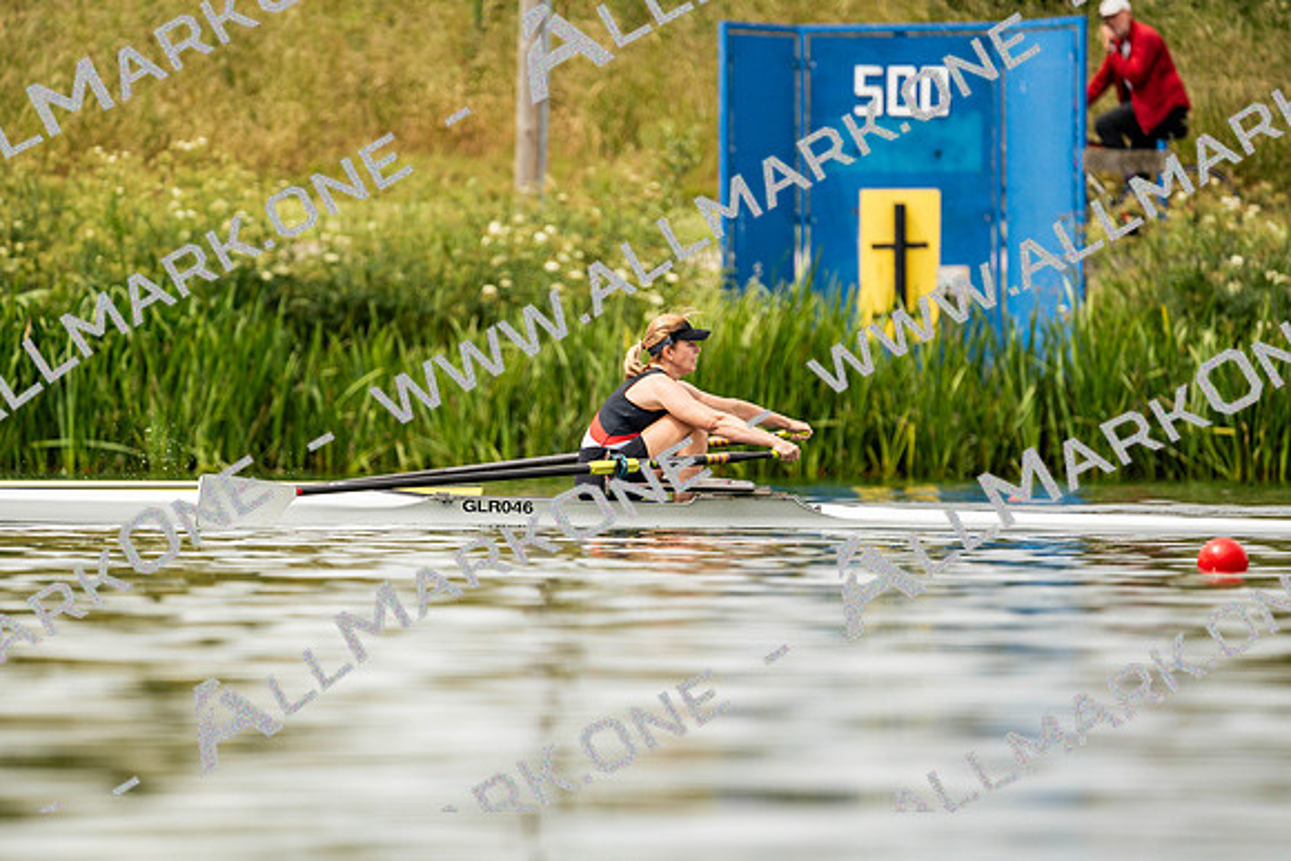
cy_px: 430
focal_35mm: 600
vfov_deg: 2.3
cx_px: 646
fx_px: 21521
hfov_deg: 3.4
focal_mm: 600
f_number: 6.3
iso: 320
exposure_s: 1/2000
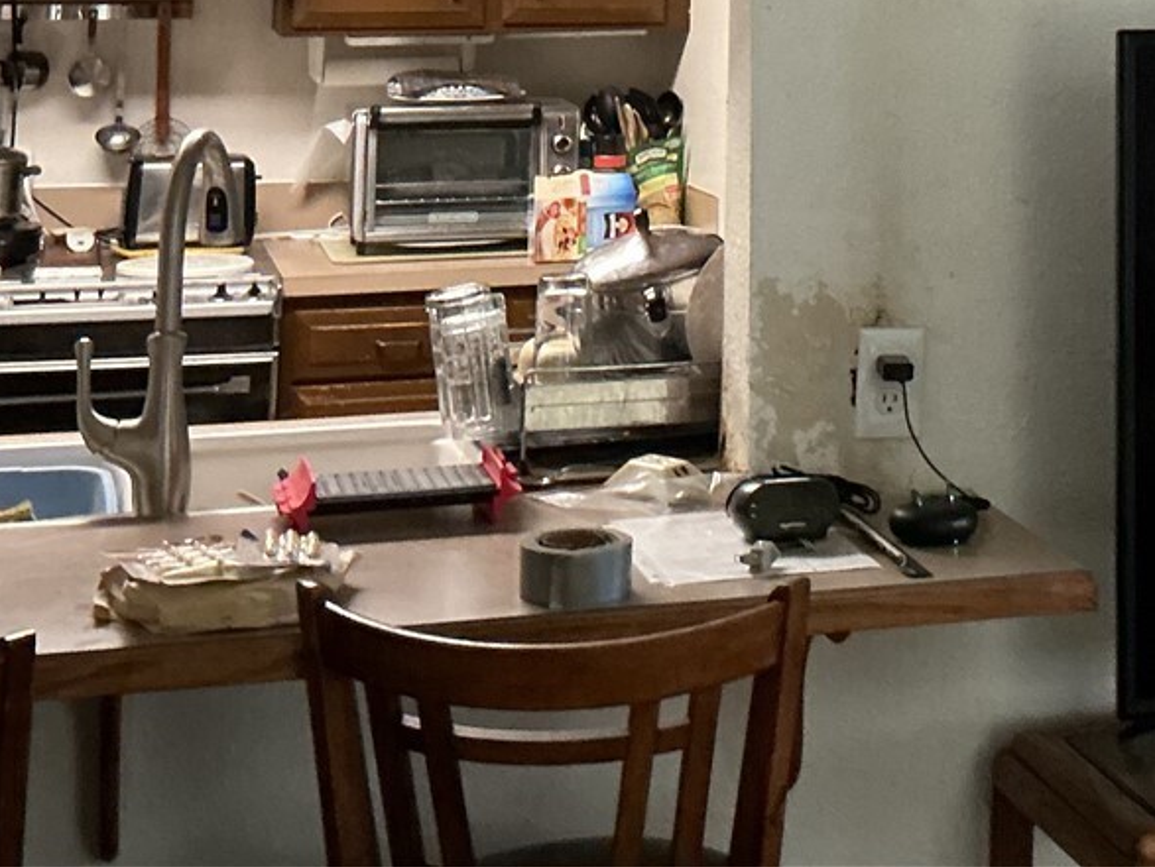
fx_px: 2638
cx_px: 1021
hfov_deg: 24.1
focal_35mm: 79
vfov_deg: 17.4
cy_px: -311
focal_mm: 3
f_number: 1.8
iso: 250
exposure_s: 1/40
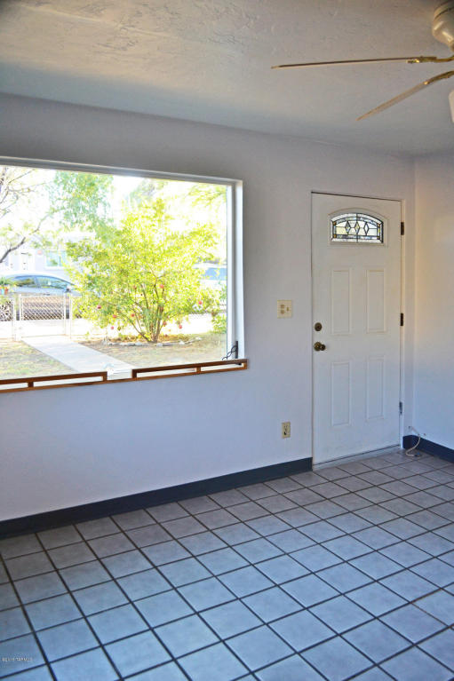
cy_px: 340
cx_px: 227
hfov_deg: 47.9
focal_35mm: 27
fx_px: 511
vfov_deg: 67.4
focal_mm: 18
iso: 400
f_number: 3.5
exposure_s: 1/50
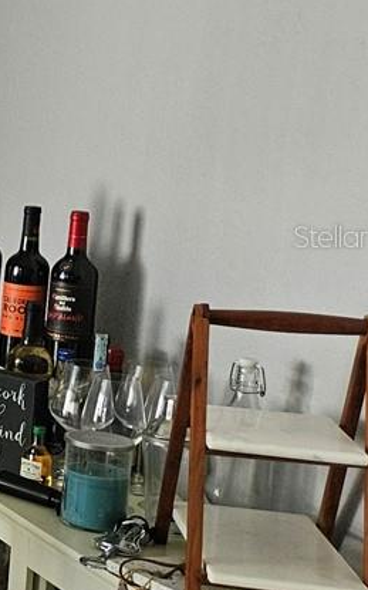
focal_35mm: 94
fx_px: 1510
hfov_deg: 10.3
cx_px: -709
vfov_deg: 22.1
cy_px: 236
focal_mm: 5.4
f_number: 1.8
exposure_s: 1/180
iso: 80
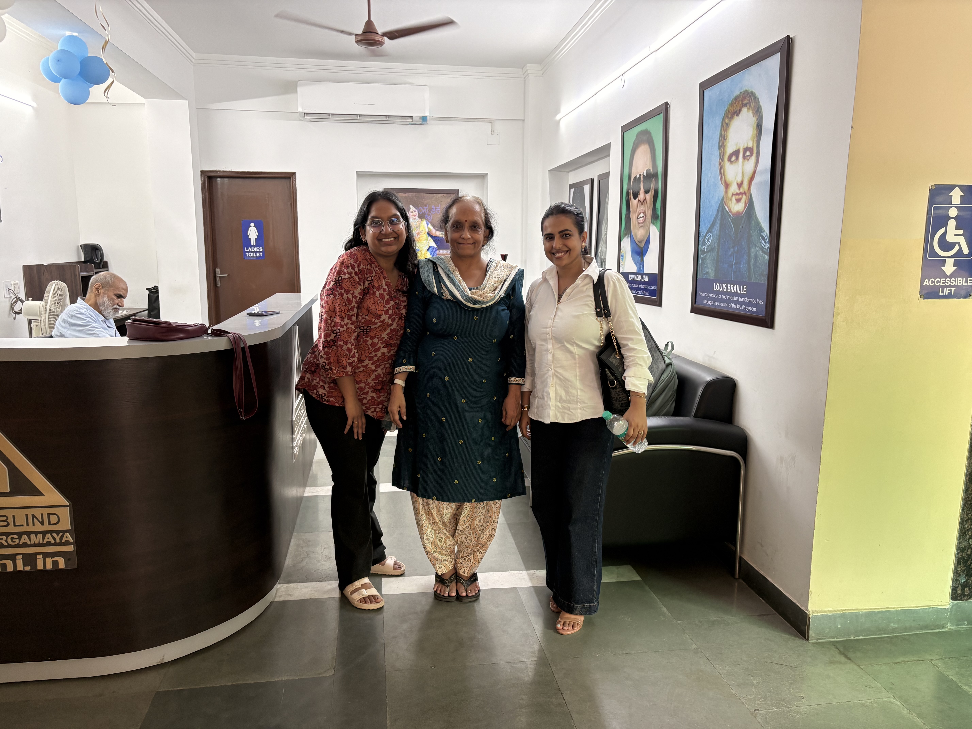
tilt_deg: -8.8
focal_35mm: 26
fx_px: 730
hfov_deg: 67.3
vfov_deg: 53.1
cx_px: 486
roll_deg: +0.3
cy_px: 364
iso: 100
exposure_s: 1/50
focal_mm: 5.96
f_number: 1.6
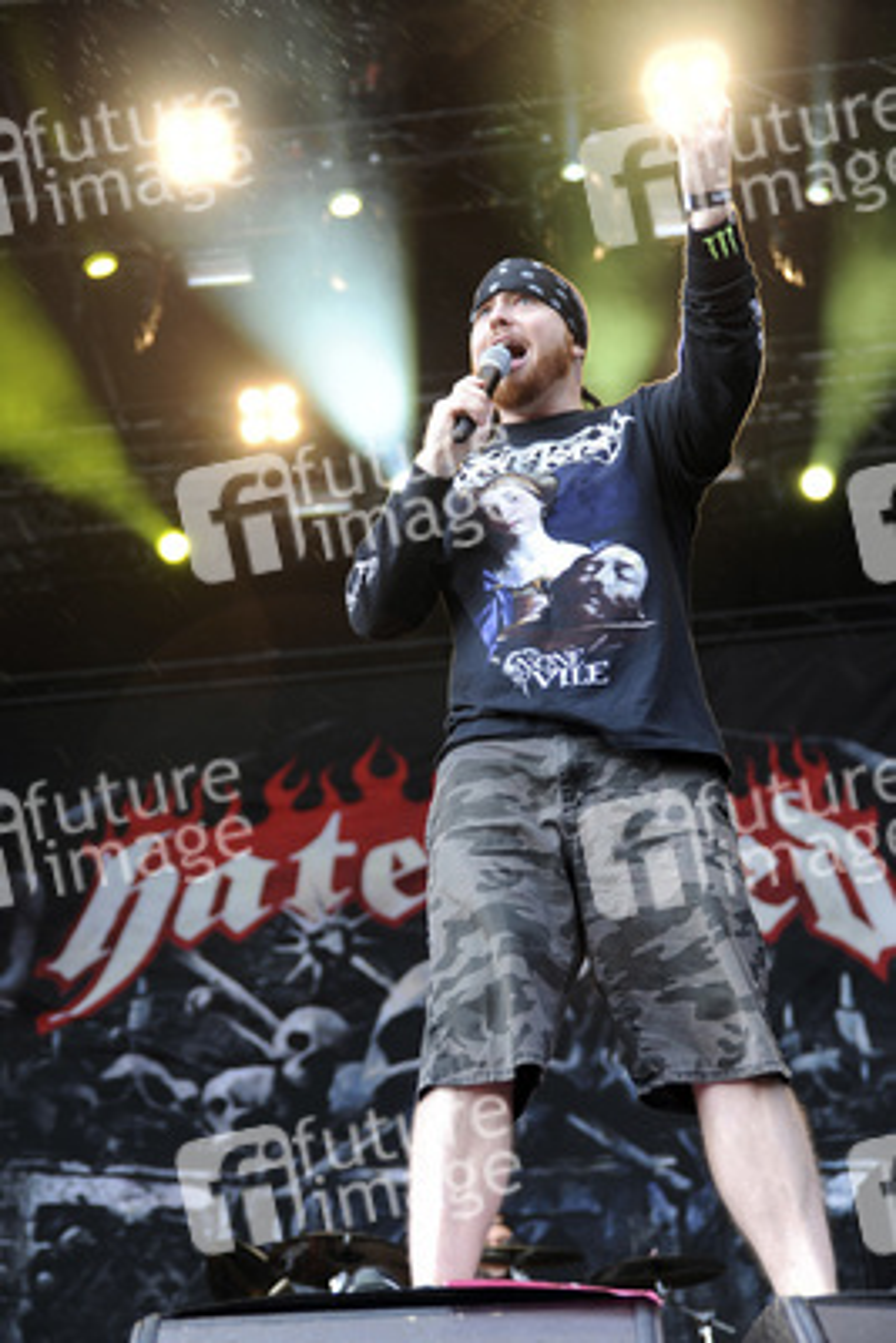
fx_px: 1790
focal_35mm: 48
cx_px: 448
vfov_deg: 41.1
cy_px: 672
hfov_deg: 28.1
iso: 400
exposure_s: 1/200
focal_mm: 48
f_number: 2.8
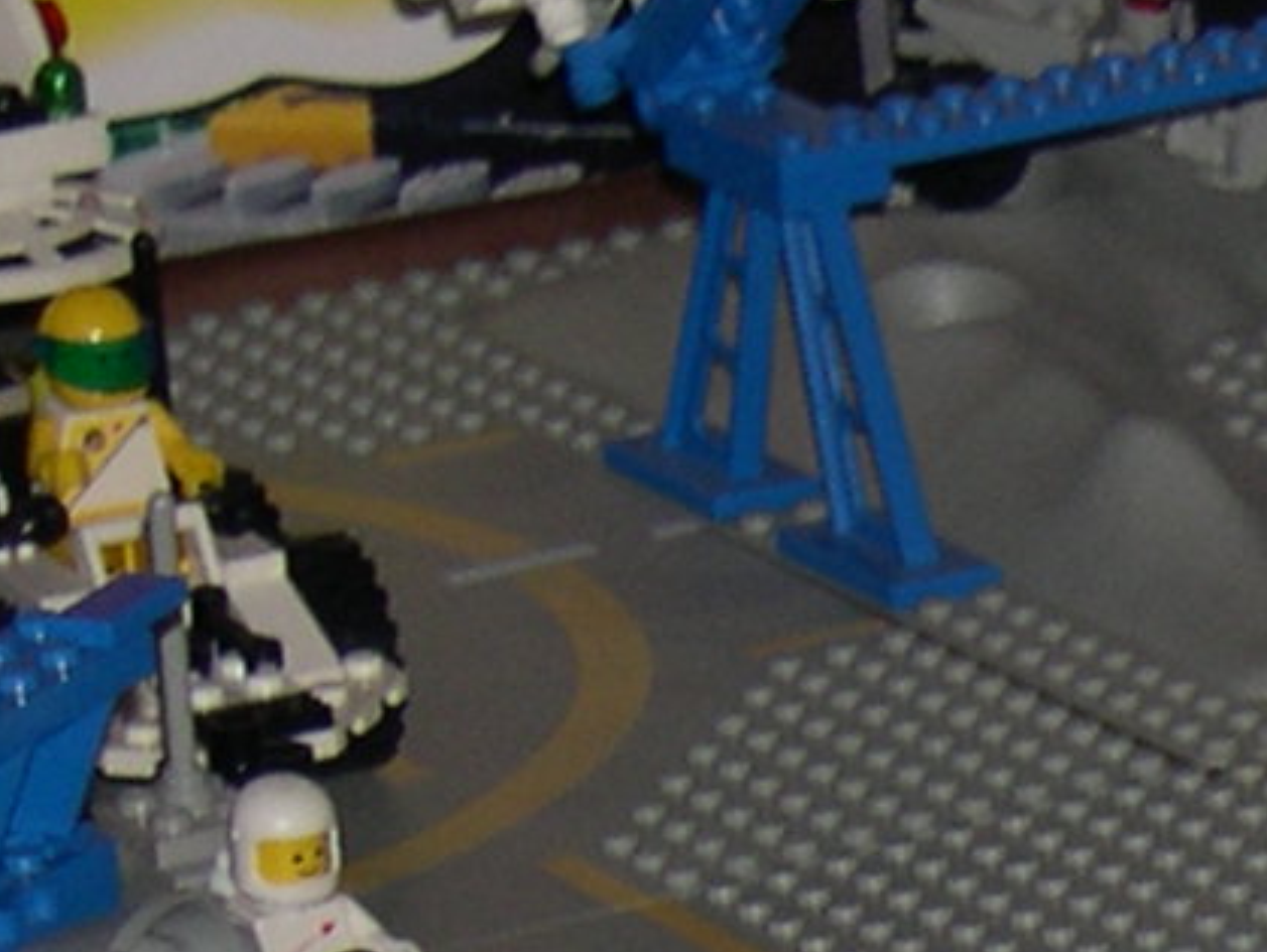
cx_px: 2985
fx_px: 13298
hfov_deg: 5.3
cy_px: 1980
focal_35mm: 363
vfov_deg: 4.1
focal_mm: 14.2
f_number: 3.7
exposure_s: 1/60
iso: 100
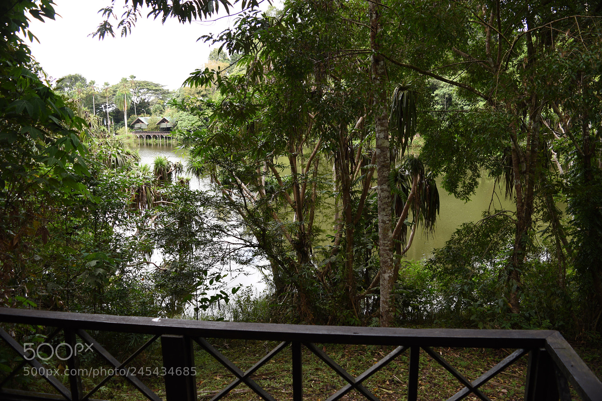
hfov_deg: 67.4
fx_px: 451
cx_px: 301
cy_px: 200
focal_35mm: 27
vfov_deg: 47.9
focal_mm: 18
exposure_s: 1/60
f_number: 3.5
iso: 100
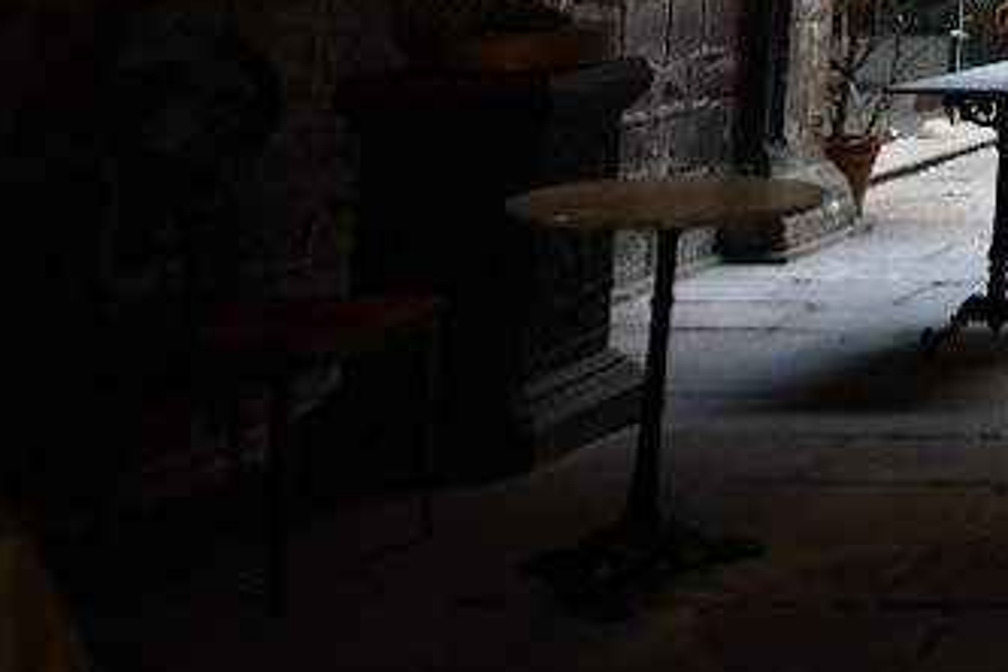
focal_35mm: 72
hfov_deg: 21.3
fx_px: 2016
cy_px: -456
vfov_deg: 16.5
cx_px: 1692
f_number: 2.8
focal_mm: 15
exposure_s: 1/6
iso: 100
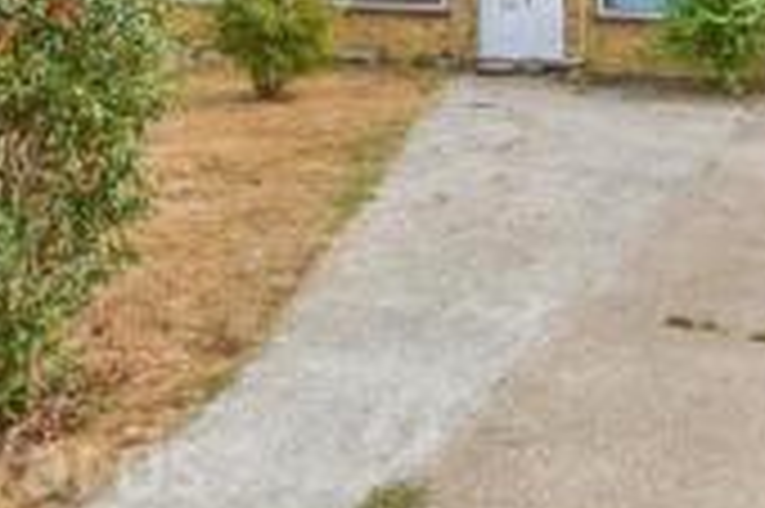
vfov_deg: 29.3
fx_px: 892
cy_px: -25
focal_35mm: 42
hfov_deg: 45.4
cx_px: 538
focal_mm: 10
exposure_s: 1/1000
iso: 400
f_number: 8
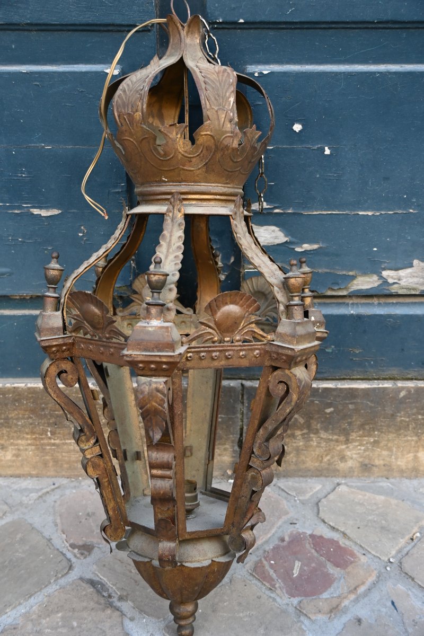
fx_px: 715
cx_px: 212
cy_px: 318
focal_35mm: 40
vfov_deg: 47.9
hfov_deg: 33.0
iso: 320
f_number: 4
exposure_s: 1/250
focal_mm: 27
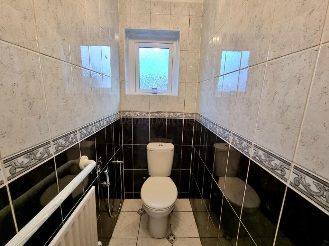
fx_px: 133
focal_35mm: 14
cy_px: 122
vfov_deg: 85.6
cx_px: 162
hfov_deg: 102.1
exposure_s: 1/50
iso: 400
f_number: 2.2
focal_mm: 2.2
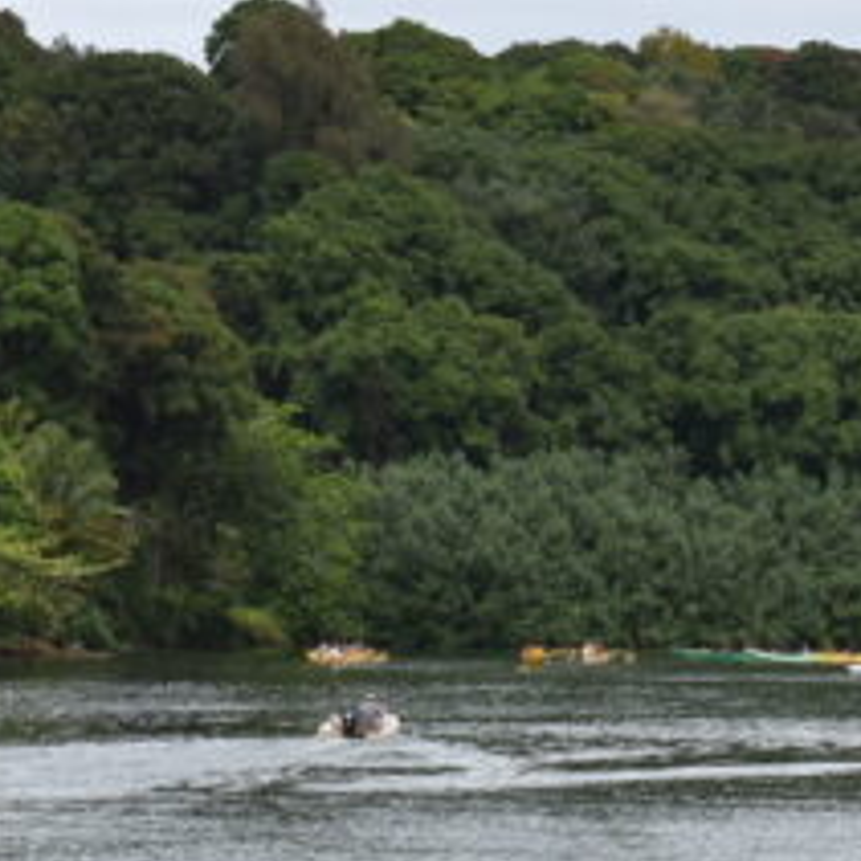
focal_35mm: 198
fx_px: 5572
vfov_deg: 8.8
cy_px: 475
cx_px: 347
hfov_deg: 8.8
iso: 160
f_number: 7.1
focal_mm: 32
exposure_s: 1/320
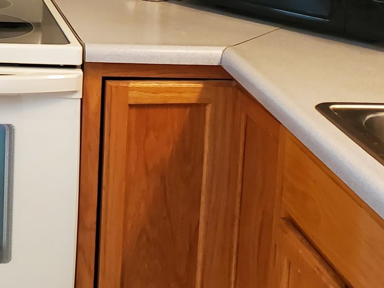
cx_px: -117
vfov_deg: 16.3
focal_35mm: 86
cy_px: -79
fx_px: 954
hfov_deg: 20.7
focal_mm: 4.3
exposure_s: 1/39
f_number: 1.5
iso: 200
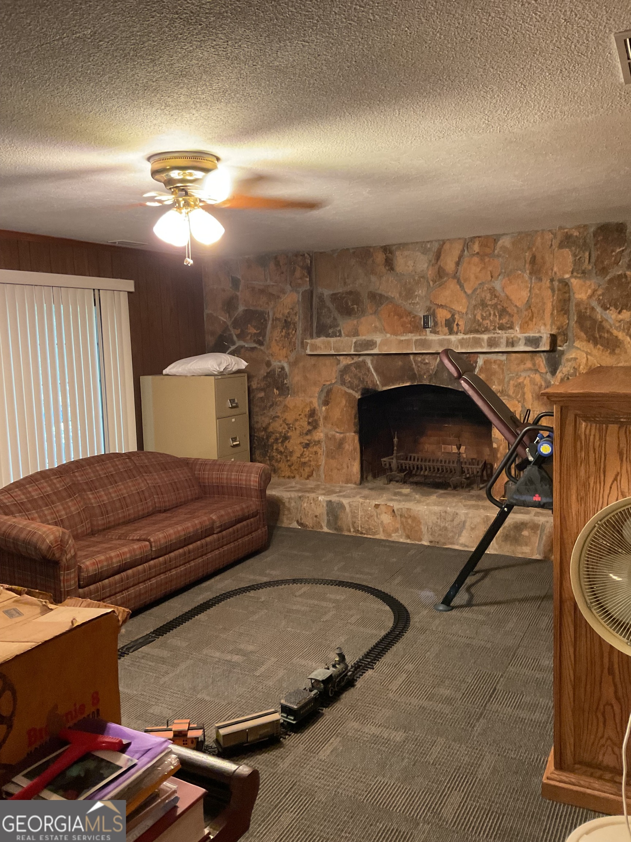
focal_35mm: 29
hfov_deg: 48.2
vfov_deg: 61.7
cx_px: 316
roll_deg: +0.3
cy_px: 421
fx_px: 705
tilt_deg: -7.0
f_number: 1.8
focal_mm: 3
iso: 320
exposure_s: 1/40
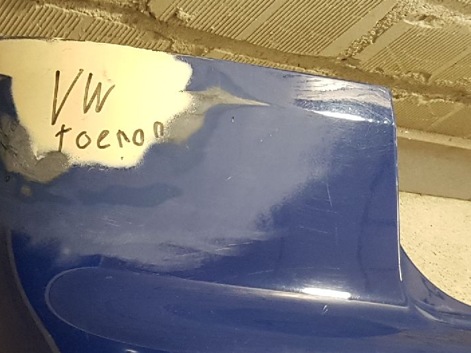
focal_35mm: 71
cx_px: 218
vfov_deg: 20.5
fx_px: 966
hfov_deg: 27.4
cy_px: 283
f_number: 1.7
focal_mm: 4.2
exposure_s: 1/14
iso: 200
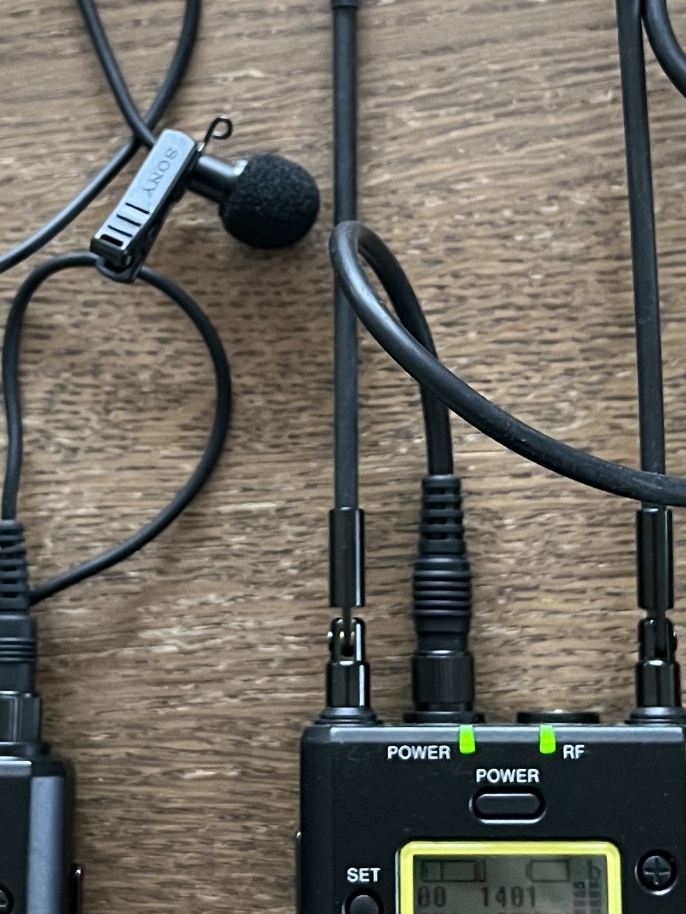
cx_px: 325
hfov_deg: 18.4
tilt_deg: -85.2
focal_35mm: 80
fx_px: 2113
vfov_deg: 24.3
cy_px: 315
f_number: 1.6
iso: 640
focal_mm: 5.1
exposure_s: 1/33
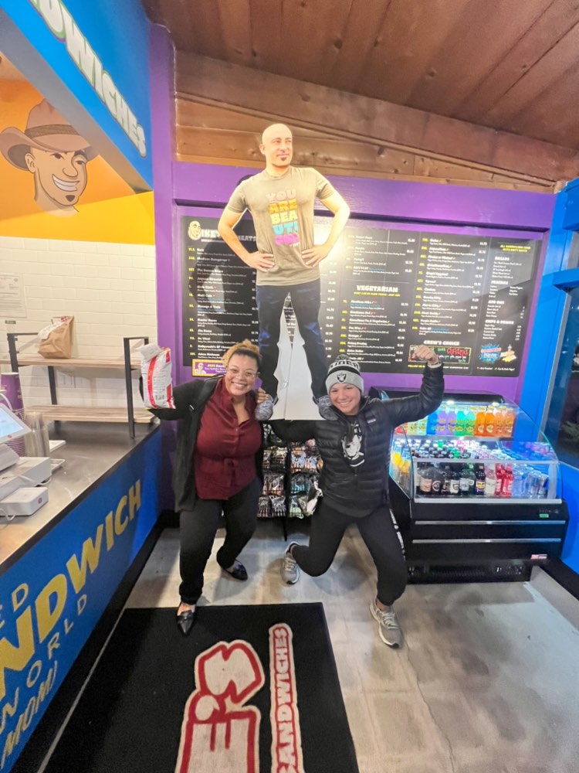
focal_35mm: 13
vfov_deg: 106.2
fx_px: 290
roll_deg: -2.1
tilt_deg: -9.4
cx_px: 290
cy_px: 386
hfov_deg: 89.9
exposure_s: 1/60
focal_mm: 1.57
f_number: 1.8
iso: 640
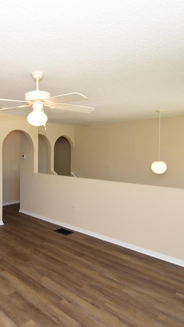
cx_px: 38
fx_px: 208
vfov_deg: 76.3
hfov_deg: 45.4
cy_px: 165
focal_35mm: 24
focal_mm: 10
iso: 100
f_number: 4
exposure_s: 1/60
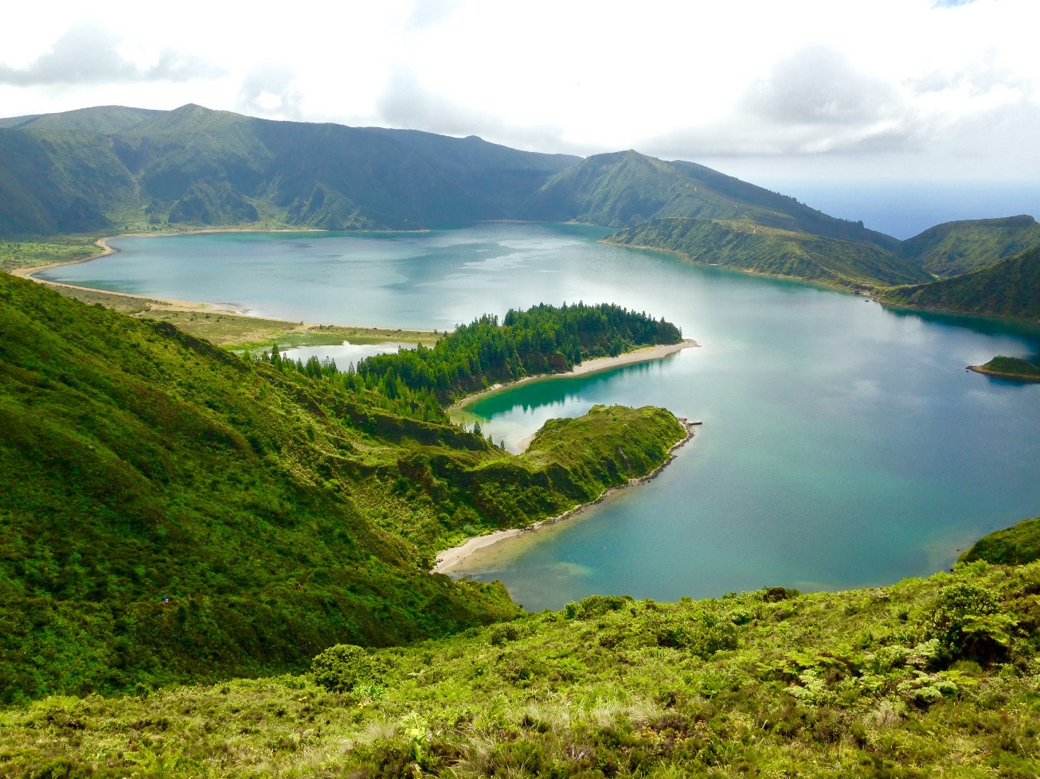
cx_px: 520
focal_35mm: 33
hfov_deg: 55.4
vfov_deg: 42.9
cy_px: 390
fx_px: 991
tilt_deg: -13.7
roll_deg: -1.3
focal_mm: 4.12
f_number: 2.4
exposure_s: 1/1178
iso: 50
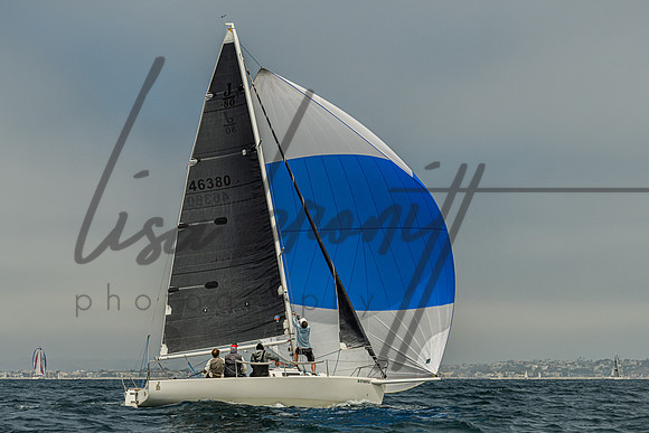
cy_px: 247
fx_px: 1871
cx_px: 321
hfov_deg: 19.7
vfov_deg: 13.2
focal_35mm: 104
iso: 400
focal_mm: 85
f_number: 6.3
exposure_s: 1/1600
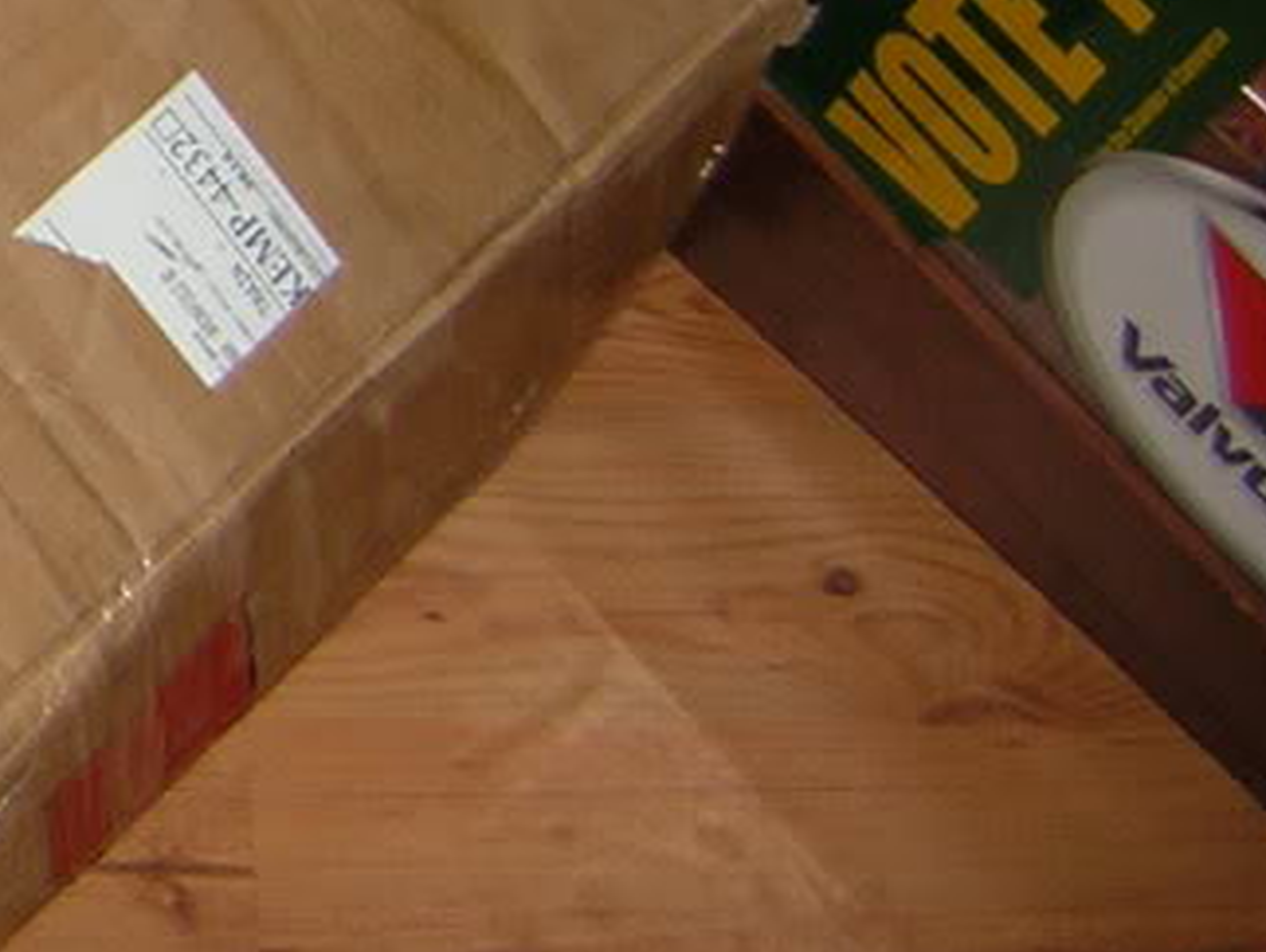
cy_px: -67
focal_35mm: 114
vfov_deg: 12.8
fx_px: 4174
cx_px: -588
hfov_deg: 15.9
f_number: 2.6
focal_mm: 4.7
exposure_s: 1/60.1
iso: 50
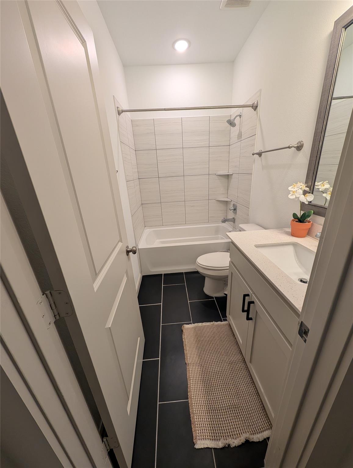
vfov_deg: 110.4
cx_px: 176
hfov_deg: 94.7
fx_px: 163
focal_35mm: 12
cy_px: 234
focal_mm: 2.02
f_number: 1.7
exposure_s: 1/120
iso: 117
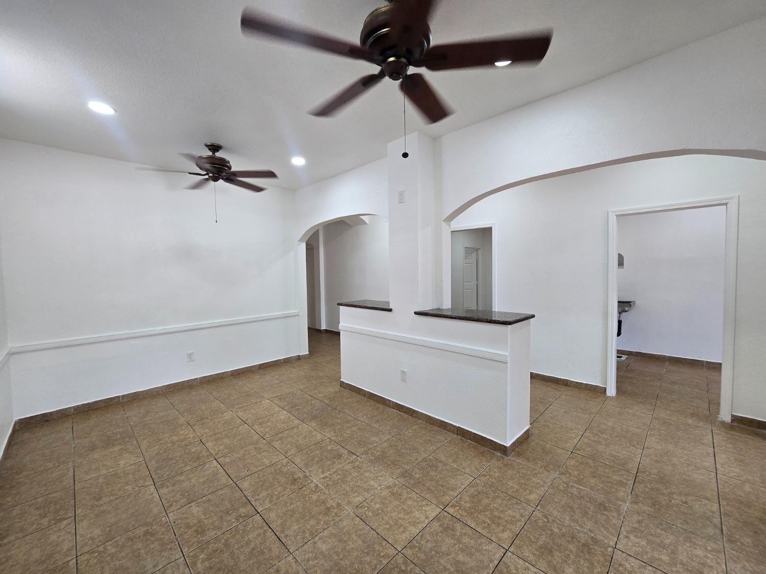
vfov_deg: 89.9
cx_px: 383
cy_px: 287
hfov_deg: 106.2
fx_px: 288
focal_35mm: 13
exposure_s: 1/60
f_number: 2.2
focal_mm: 2.2
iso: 125
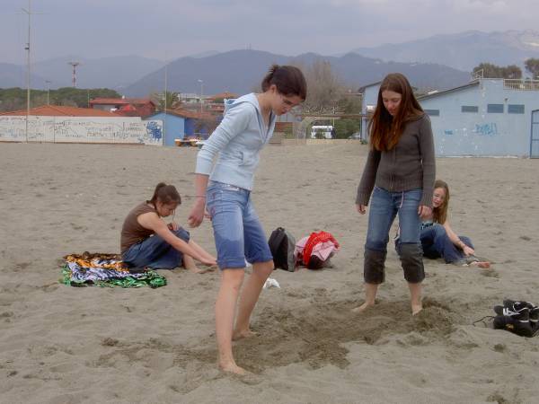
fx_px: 856
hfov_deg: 34.9
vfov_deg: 26.6
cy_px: 202
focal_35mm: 55
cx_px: 270
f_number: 5.5
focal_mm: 11.3
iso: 100
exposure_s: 1/250
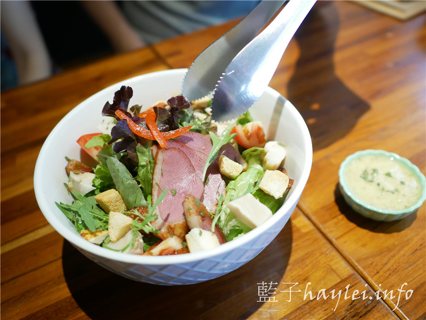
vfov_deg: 46.8
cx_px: 213
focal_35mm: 30
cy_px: 160
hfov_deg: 60.0
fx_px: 369
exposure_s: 1/60
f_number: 1.7
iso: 640
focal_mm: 15
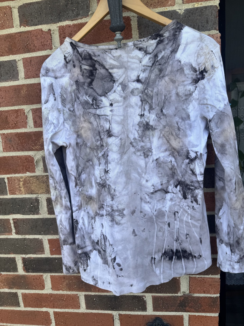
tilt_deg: -10.0
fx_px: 226
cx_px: 122
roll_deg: +4.0
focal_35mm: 24
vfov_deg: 71.6
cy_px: 163
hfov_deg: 56.8
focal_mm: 6.76
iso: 80
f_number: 1.78
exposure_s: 1/671
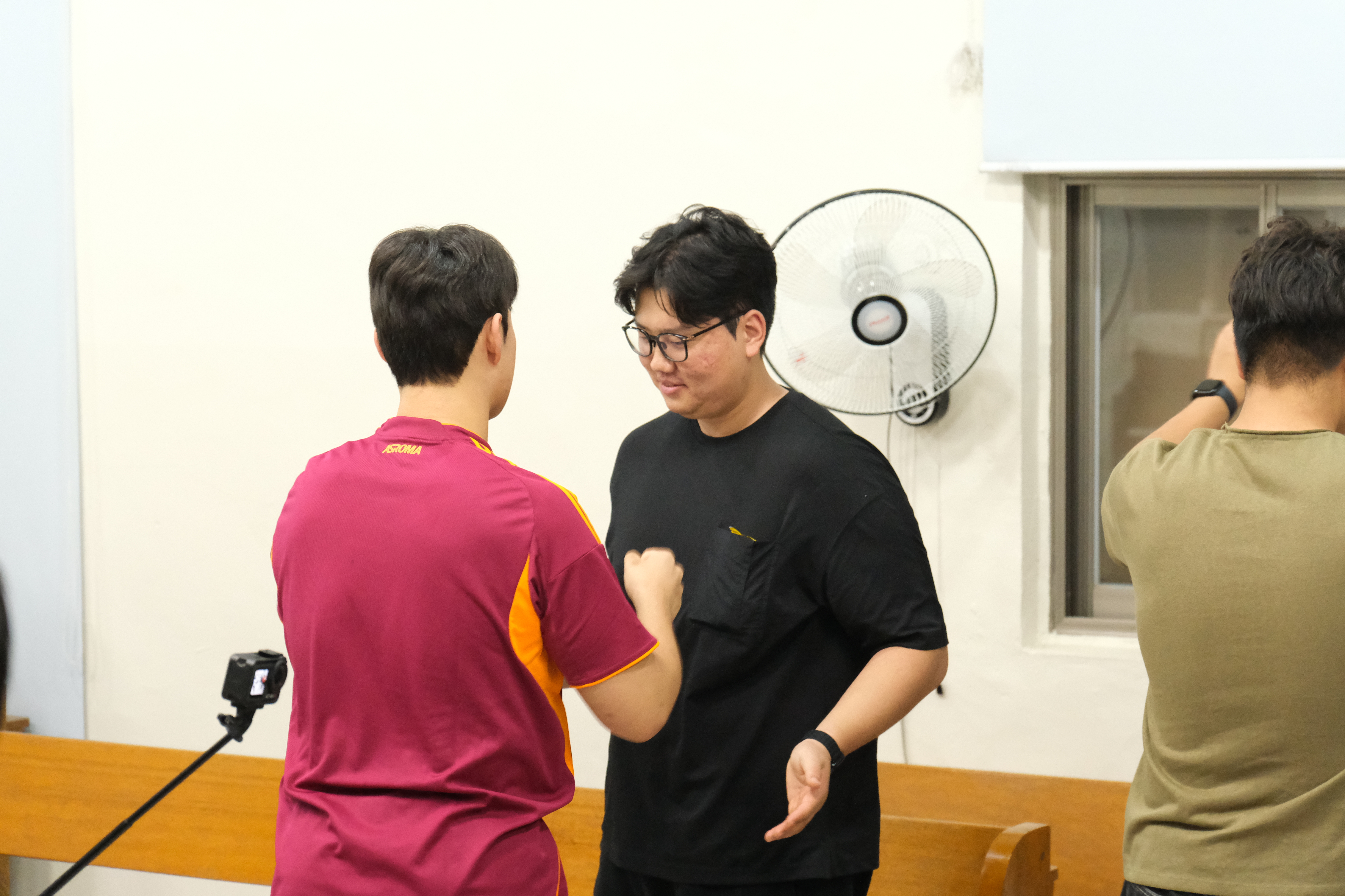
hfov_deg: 19.5
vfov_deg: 13.0
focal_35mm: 105
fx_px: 3923
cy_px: 448
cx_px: 672
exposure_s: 1/180
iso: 8000
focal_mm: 70
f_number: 4
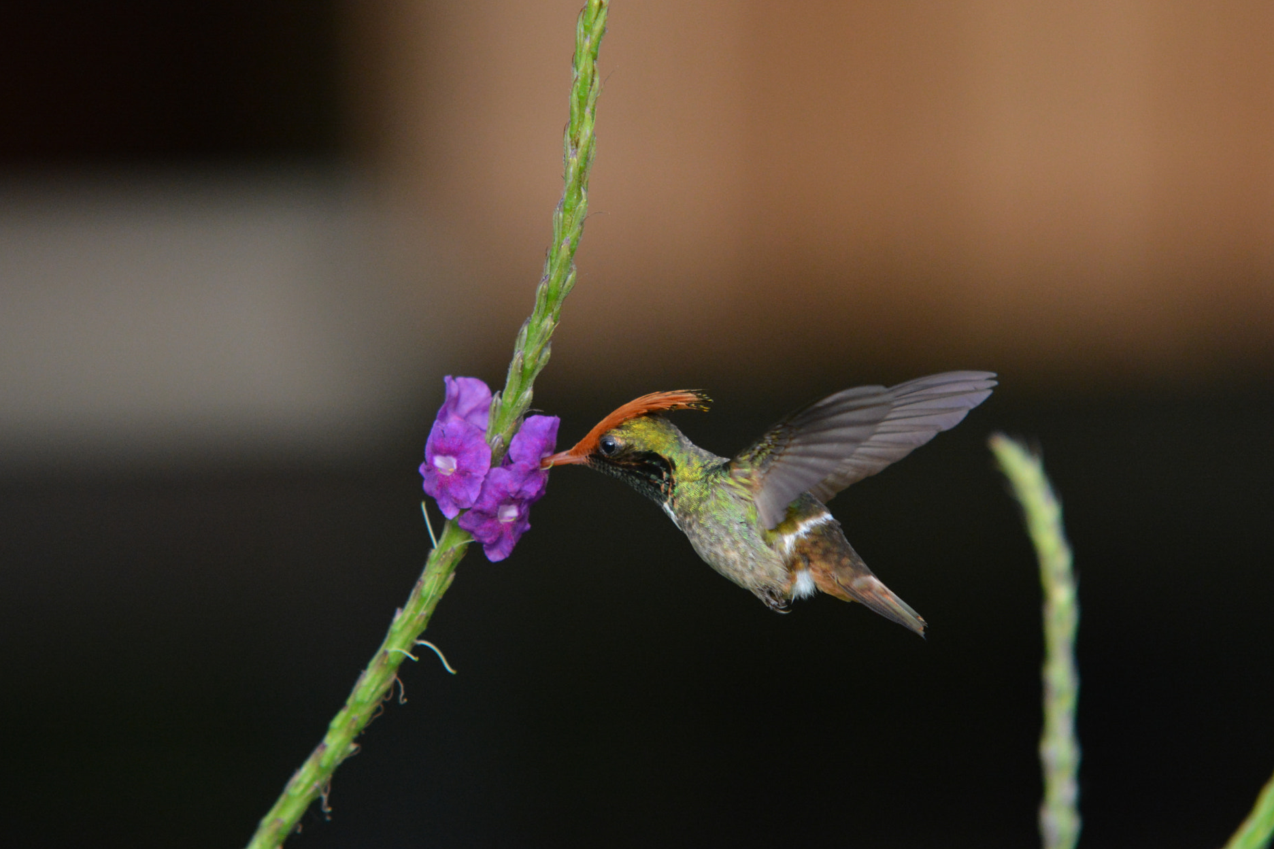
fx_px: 11605
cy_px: 401
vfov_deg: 4.2
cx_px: 612
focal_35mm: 328
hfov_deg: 6.3
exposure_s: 1/2500
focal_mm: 200
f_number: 5.6
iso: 2000
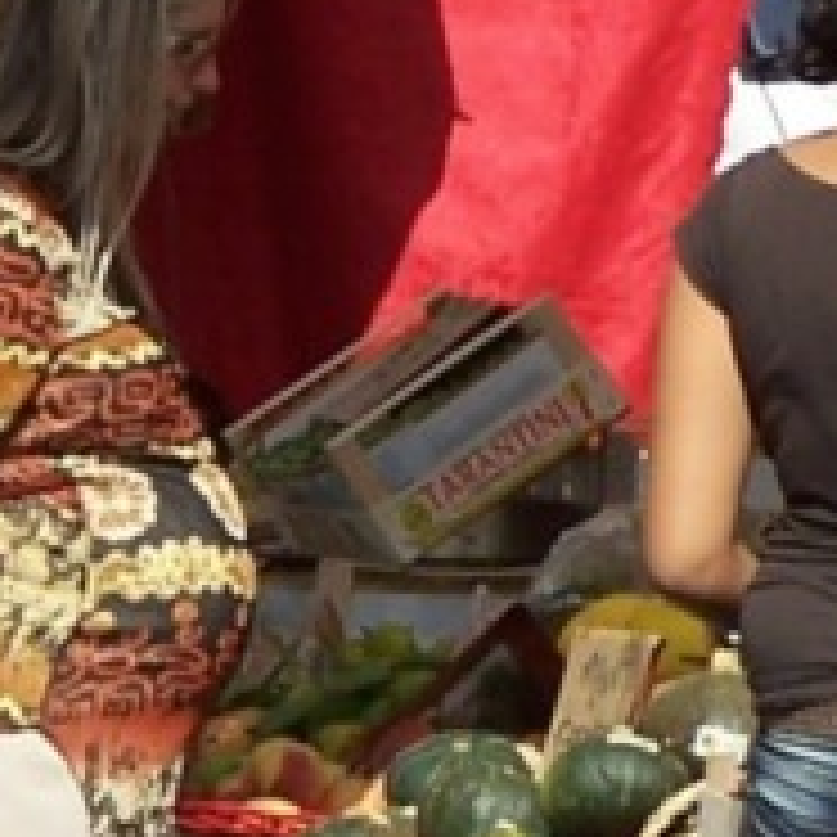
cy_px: 225
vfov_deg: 2.5
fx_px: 19505
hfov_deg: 2.5
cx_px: -36
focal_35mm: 713
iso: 80
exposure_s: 1/1000
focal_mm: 19.4
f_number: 3.2
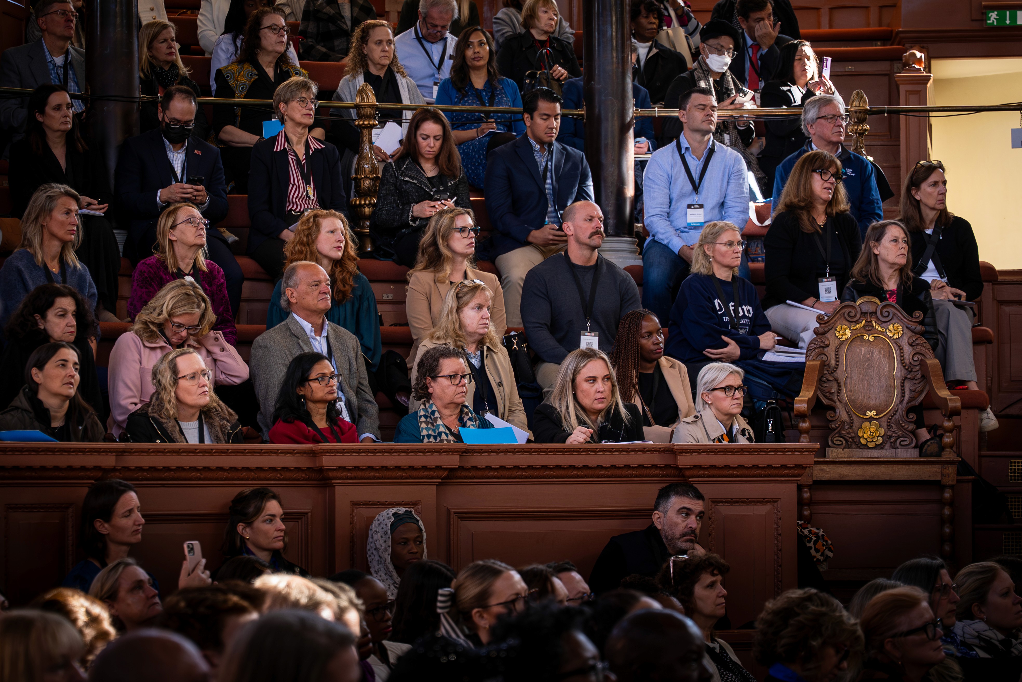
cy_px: 341
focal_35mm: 105
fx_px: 2981
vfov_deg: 13.0
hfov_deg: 19.5
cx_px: 511
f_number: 2.8
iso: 400
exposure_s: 1/160
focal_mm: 70
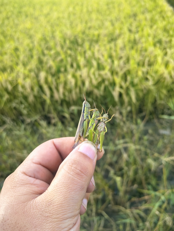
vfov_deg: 65.3
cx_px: 87
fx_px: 181
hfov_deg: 51.3
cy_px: 116
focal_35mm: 27
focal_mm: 5.75
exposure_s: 1/822
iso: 100
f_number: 2
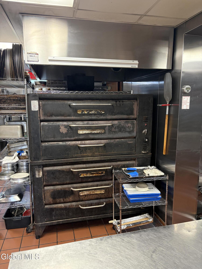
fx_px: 202
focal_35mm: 26
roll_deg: -1.0
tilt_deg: -10.5
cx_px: 101
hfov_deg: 53.1
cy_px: 134
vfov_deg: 67.3
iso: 320
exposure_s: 1/60
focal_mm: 5.96
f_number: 1.6
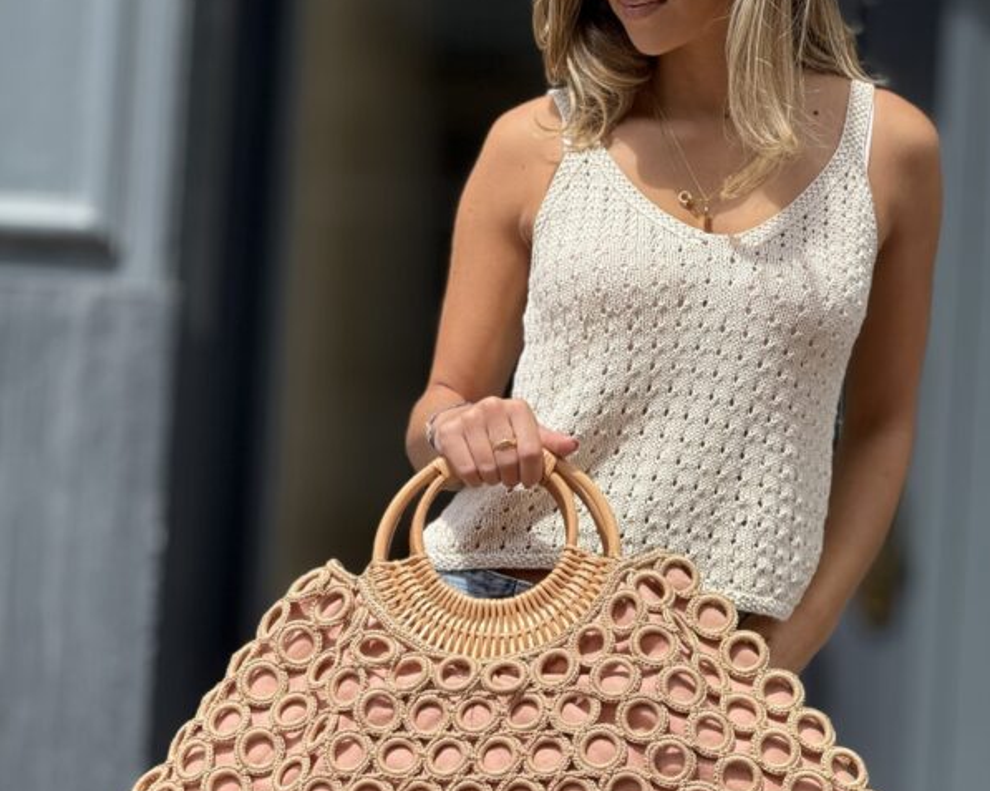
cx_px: 494
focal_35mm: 157
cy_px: 652
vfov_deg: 9.8
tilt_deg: +4.9
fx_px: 4598
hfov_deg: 12.3
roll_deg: -3.9
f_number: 2.8
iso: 50
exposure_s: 1/558
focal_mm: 15.66
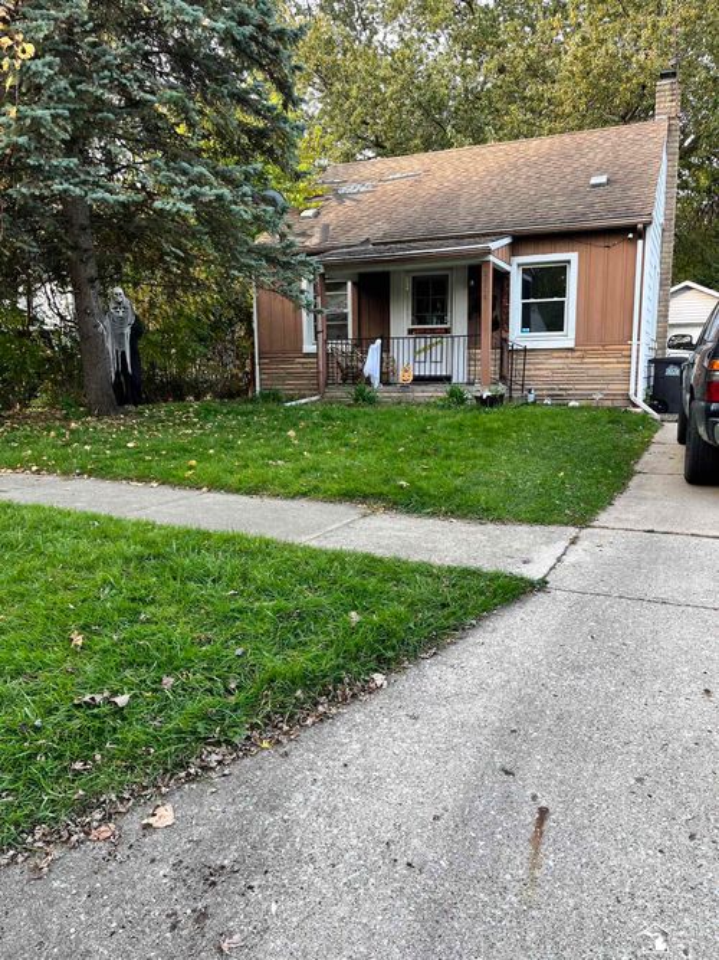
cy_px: 480
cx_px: 360
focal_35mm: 26
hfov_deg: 53.0
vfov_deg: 67.3
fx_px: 720
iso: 40
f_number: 1.6
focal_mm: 5.1
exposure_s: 1/232
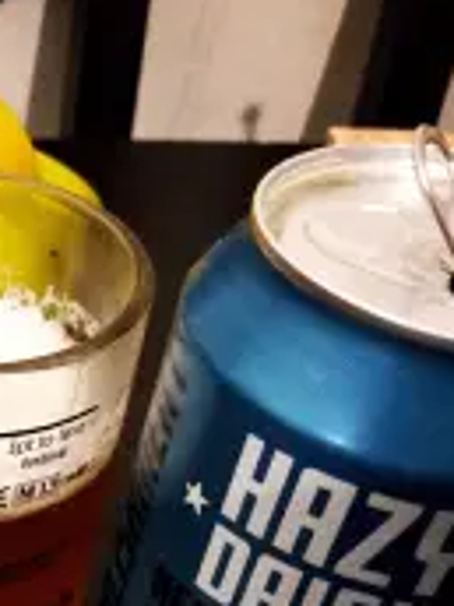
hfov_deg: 19.9
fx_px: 1137
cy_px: 490
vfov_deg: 29.1
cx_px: -208
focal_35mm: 65
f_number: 2
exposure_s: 1/14.3
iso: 1729
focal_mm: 3.54
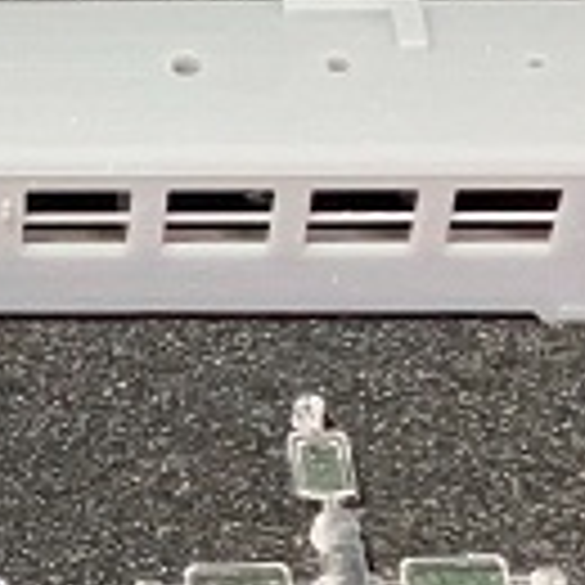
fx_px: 3308
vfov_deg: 10.1
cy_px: 351
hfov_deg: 9.9
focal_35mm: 173
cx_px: -216
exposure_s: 1/49
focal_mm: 3.99
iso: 320
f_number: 1.8
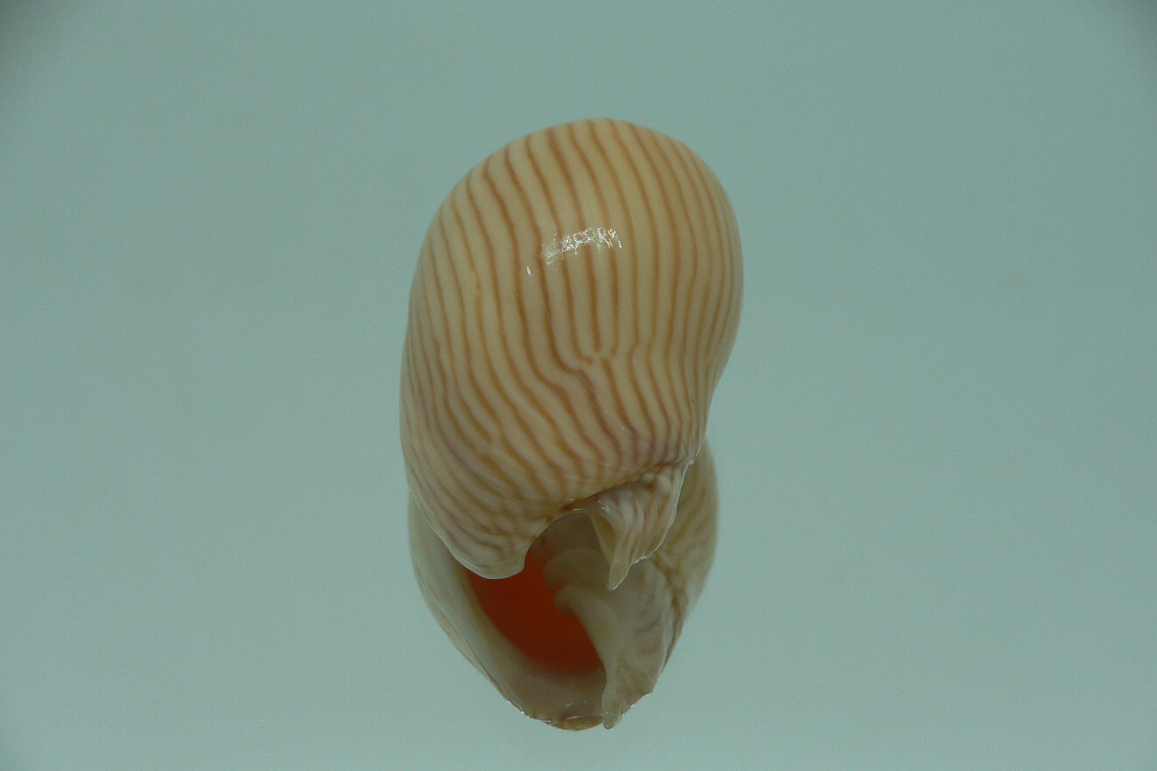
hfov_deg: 51.9
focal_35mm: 37
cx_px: 578
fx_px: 1189
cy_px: 430
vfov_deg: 35.9
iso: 80
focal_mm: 4.6
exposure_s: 1/80
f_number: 2.8
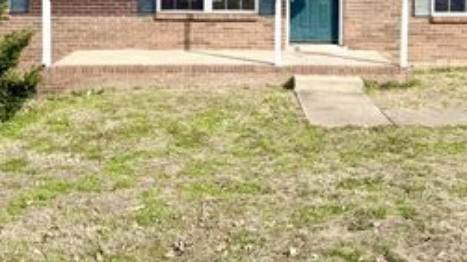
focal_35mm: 52
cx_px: 227
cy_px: -21
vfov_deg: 21.9
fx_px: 644
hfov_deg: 39.9
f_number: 1.78
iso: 80
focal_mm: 6.76
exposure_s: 1/4975
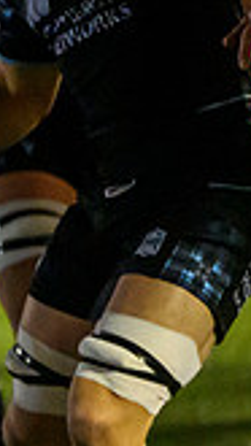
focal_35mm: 1145
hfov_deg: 1.1
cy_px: 377
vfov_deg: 1.9
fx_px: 13527
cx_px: -644
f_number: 3.2
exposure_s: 1/1250
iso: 5000
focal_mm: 200
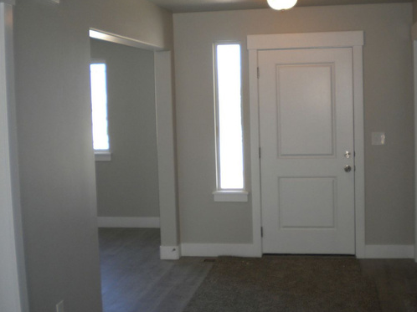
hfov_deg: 41.9
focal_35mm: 45
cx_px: 247
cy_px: 126
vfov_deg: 32.1
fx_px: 542
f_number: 3.1
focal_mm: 6.3
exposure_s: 1/61.5
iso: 119
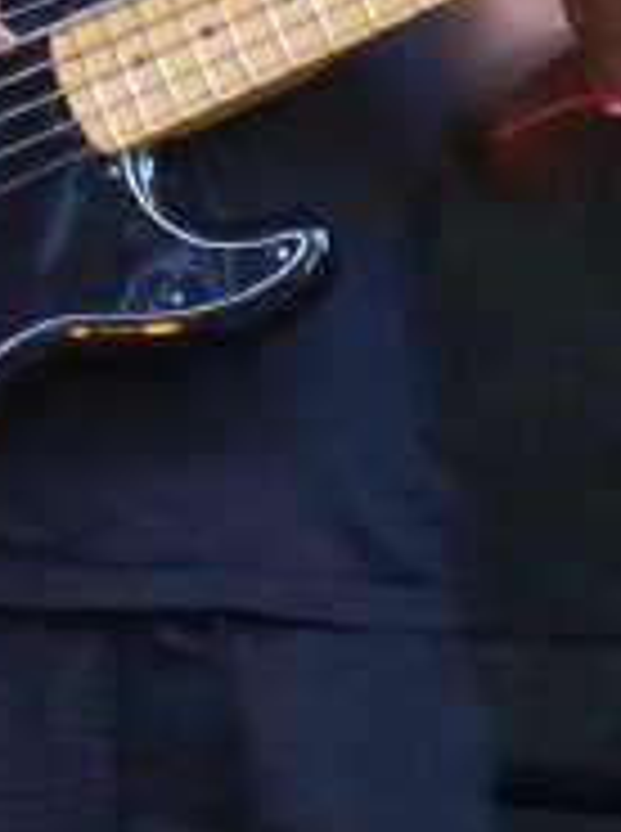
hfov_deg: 3.0
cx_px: -826
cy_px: -1075
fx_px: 11569
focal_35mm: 482
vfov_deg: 4.1
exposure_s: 1/60
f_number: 2.8
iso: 320
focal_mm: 16
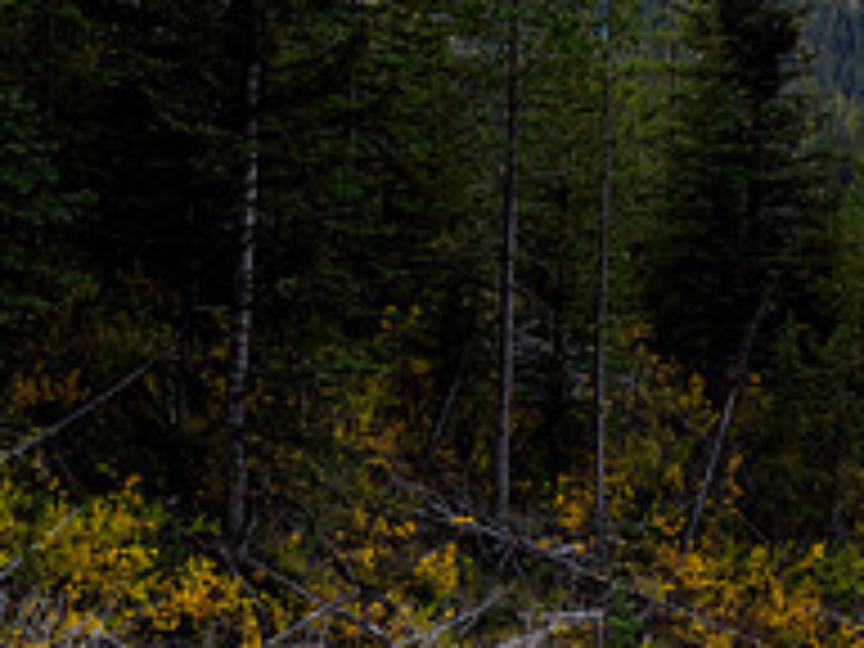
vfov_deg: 13.2
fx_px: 2721
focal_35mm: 109
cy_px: -151
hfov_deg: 17.6
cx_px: 878
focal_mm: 18
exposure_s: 1/60
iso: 200
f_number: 5.6
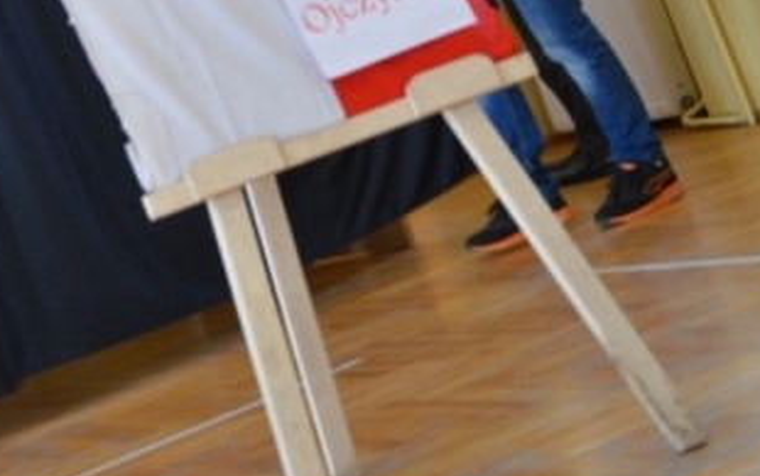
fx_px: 2673
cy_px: -119
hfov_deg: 15.5
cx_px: -210
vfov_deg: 10.0
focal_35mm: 129
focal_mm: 32
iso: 400
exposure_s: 1/30
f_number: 4.2
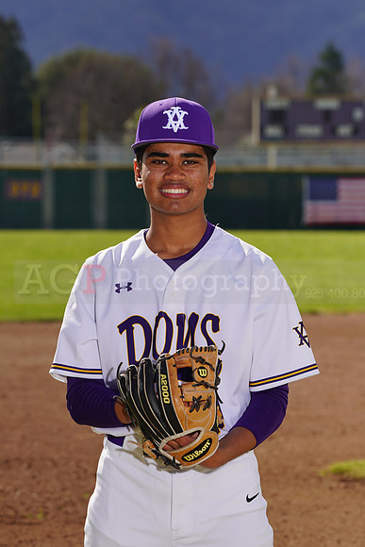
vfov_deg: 9.2
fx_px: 3404
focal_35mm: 224
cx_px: 182
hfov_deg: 6.1
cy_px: 274
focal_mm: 224
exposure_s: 1/250
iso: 100
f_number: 10
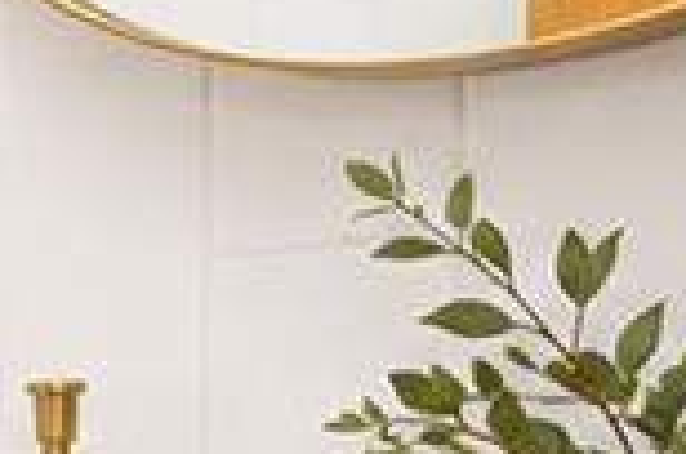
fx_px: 1902
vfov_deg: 13.2
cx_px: -1390
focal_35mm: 100
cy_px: 561
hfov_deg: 11.3
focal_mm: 10
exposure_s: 1/100
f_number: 9
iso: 2000
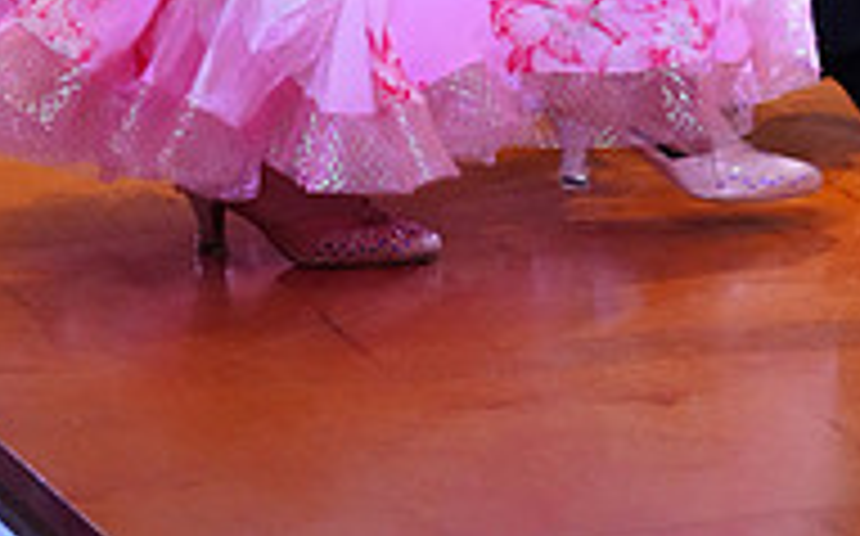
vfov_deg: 5.0
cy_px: -766
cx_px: 529
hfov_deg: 8.2
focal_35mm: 257
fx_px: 6018
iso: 5000
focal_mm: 83
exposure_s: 1/500
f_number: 2.8
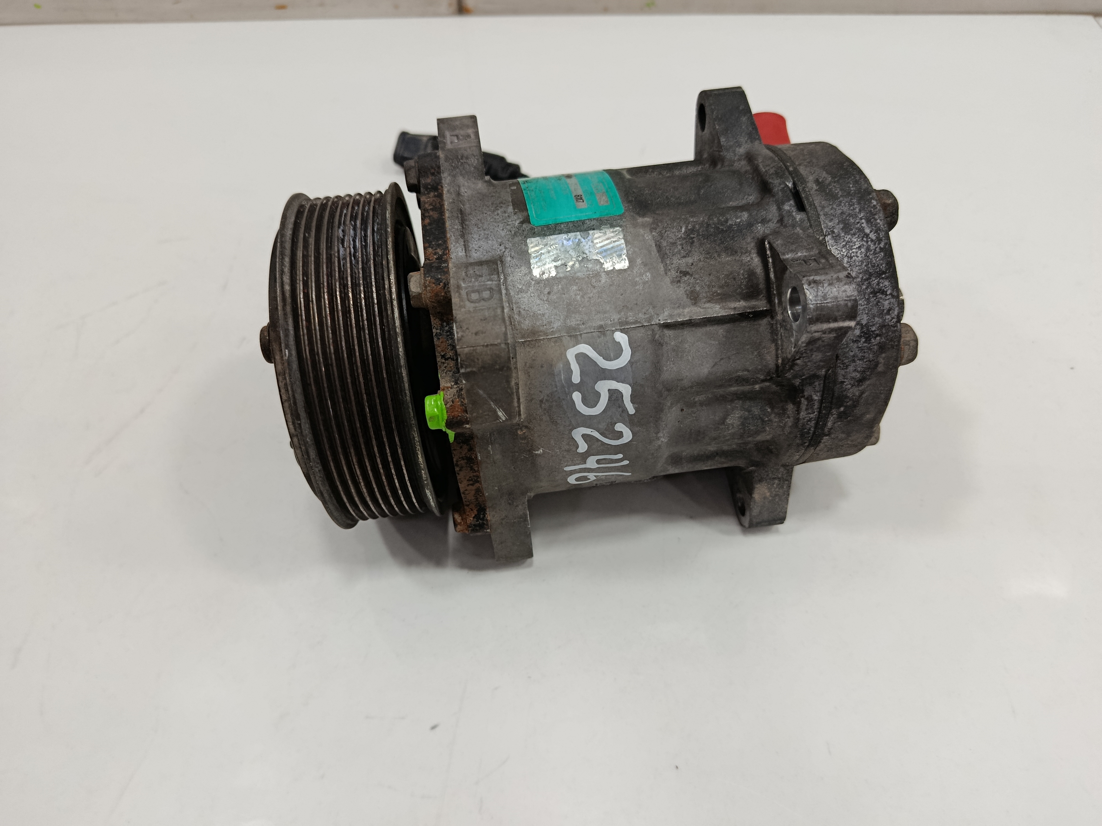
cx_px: 551
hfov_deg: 71.6
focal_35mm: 24
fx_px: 764
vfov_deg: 56.8
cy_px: 413
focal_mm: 5.24
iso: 967
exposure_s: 1/100
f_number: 1.7
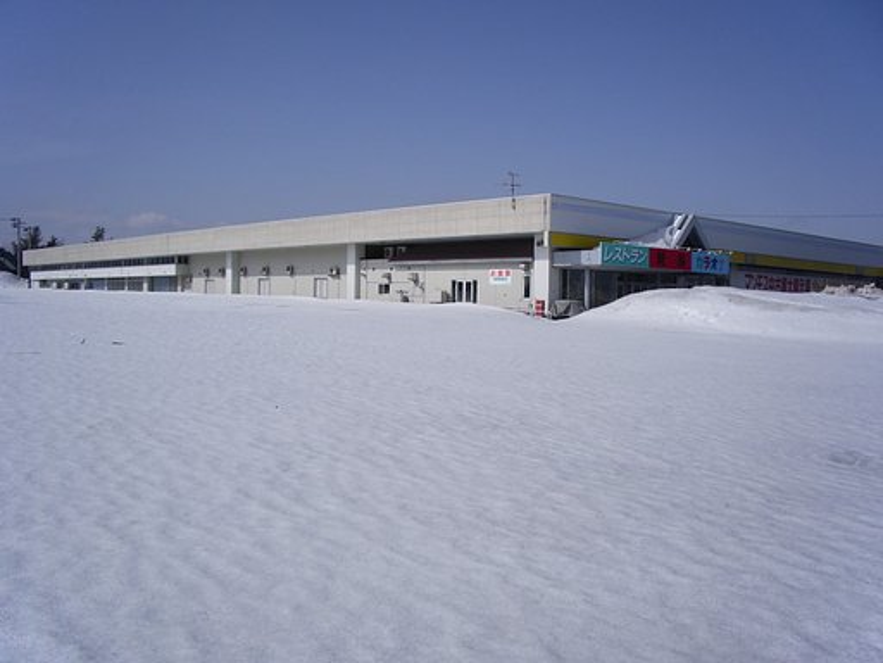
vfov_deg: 40.7
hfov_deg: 52.6
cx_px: 442
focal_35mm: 35
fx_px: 893
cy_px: 332
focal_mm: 5.8
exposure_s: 1/2000
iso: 80
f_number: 4.3
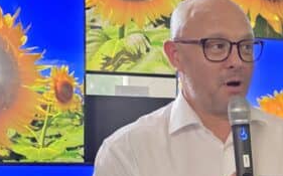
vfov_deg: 14.4
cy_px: 174
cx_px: 292
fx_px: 686
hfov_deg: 22.3
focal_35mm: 89
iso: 100
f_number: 1.7
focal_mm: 6.3
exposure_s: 1/100
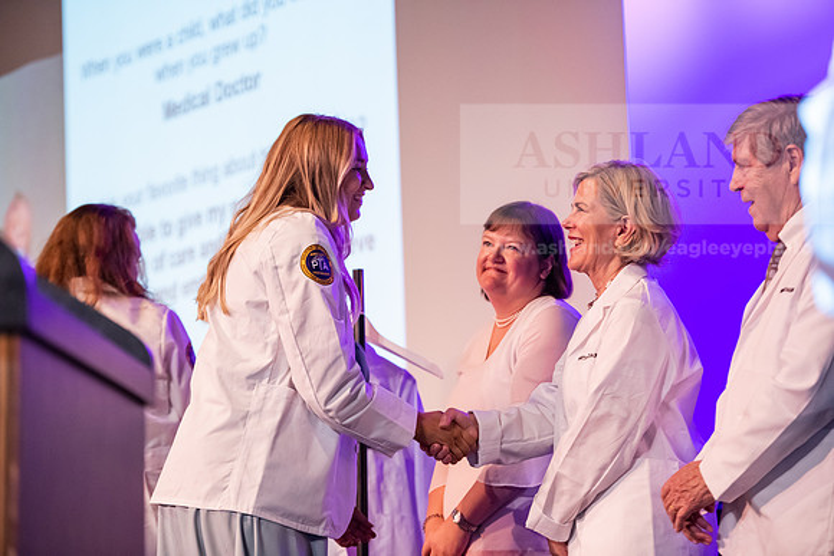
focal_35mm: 120
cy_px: 278
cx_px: 417
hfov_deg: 17.1
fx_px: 2781
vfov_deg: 11.4
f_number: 3.2
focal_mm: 120
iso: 4000
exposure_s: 1/200
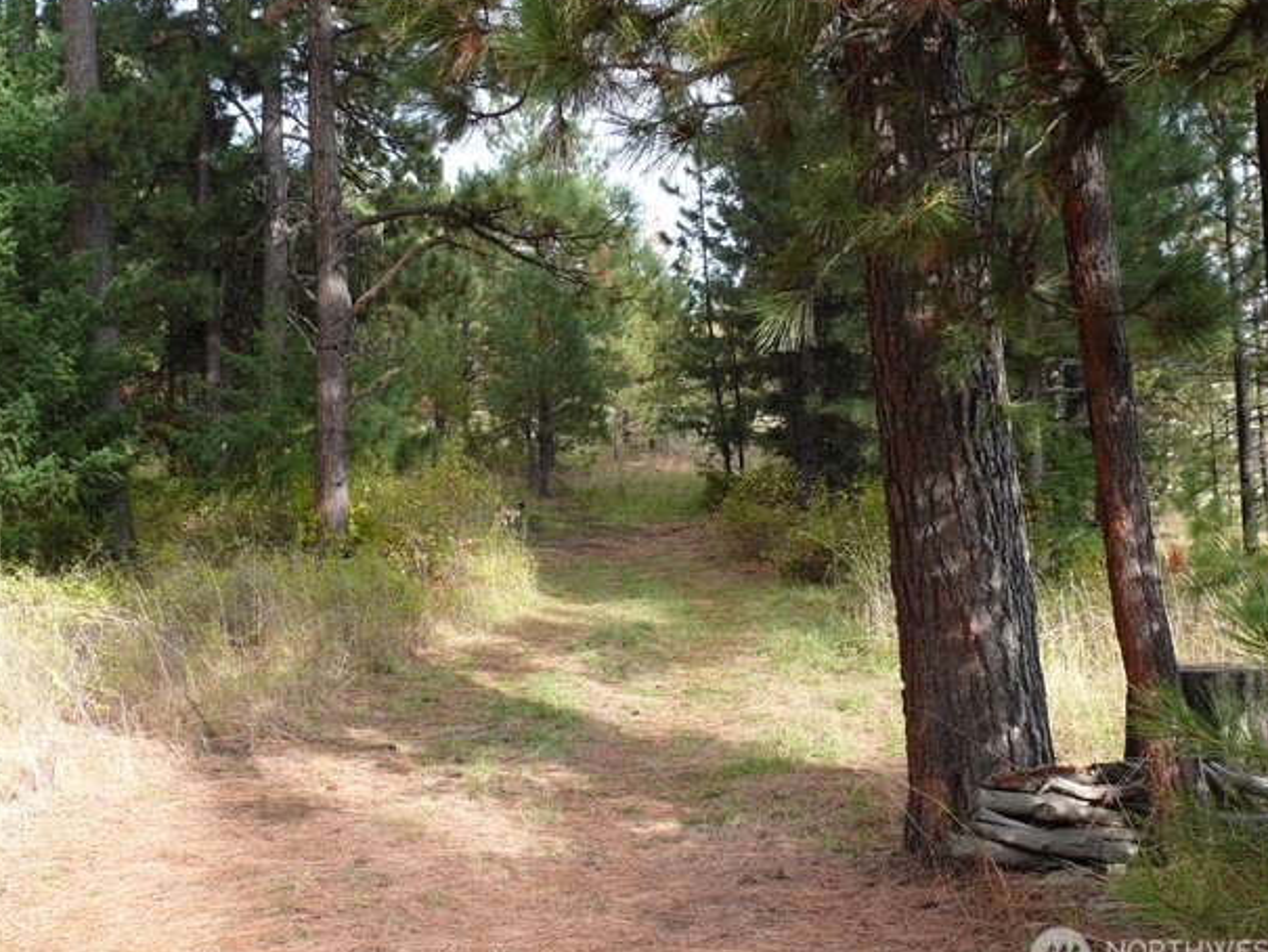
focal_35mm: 37
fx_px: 1356
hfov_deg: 50.1
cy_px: 489
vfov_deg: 38.7
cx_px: 622
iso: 100
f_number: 4
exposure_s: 1/125
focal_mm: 7.4
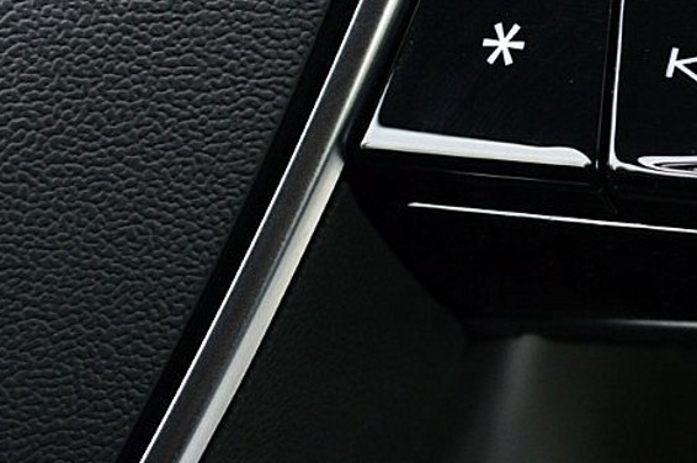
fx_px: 3950
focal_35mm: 204
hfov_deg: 10.0
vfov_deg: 6.7
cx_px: 686
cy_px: -48
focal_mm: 55
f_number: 7.1
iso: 800
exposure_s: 1/60
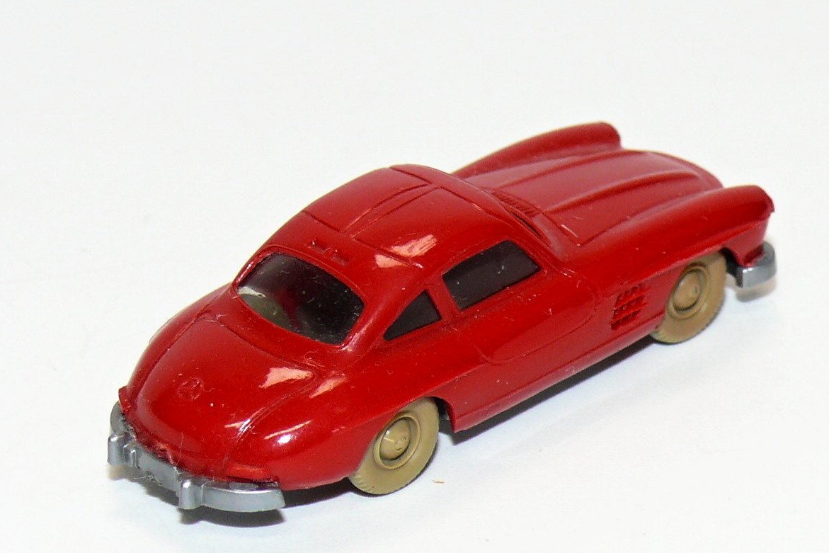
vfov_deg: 7.7
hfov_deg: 11.5
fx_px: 4122
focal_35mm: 179
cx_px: 469
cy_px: 275
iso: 100
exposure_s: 1/30
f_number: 4
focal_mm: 15
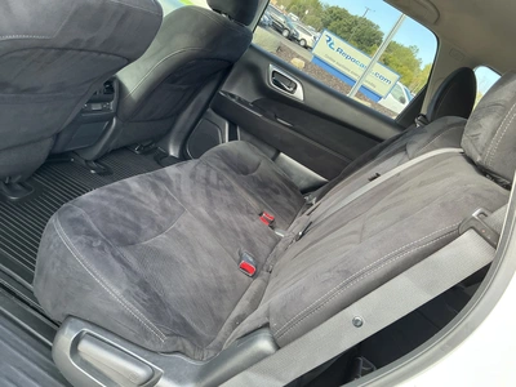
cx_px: 258
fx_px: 417
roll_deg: -31.3
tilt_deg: -20.8
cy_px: 194
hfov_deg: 63.4
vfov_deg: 49.7
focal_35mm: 28
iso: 64
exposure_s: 1/98
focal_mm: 3
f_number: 1.8
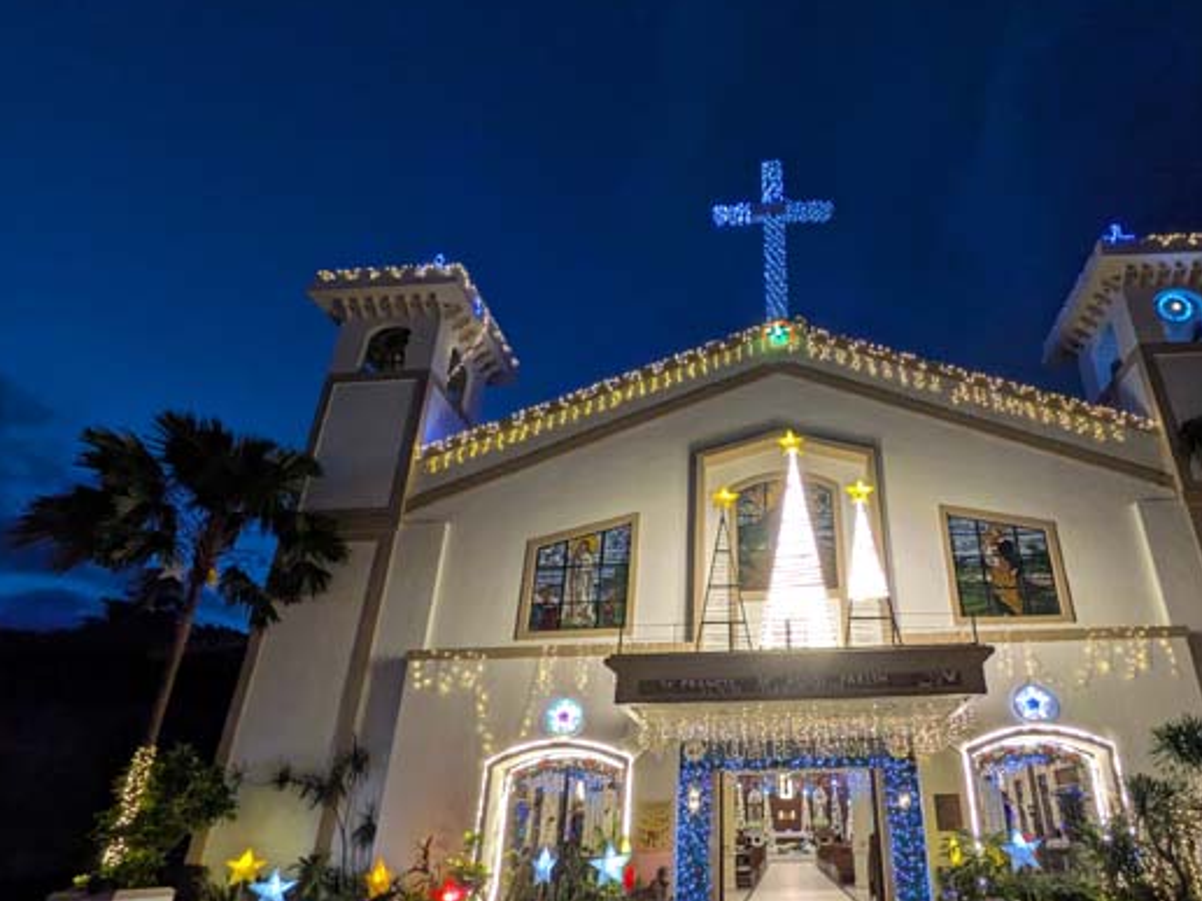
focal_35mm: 19
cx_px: 757
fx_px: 660
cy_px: 583
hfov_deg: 82.9
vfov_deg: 67.2
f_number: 2.2
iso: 188
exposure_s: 1/40
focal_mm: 1.83
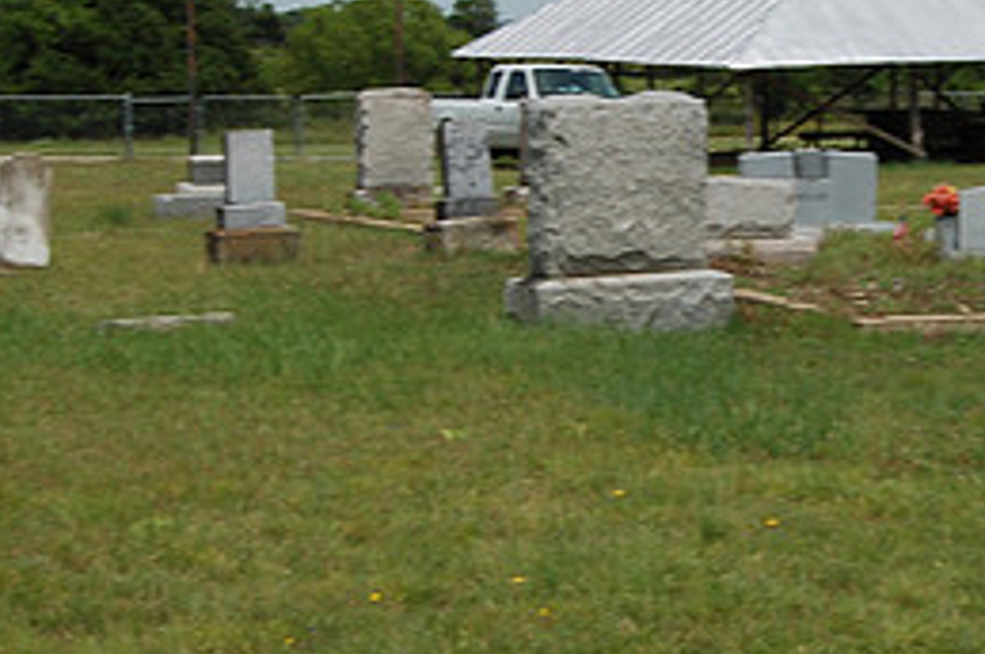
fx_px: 2845
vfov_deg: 13.1
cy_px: 251
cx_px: 749
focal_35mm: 104
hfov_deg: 19.5
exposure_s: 1/200
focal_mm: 31
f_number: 14
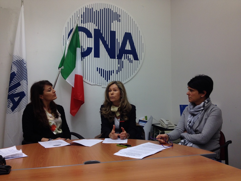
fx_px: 244
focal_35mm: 35
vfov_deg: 40.7
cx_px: 120
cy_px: 90
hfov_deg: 52.6
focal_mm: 4.28
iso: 50
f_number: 2.4
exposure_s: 1/78
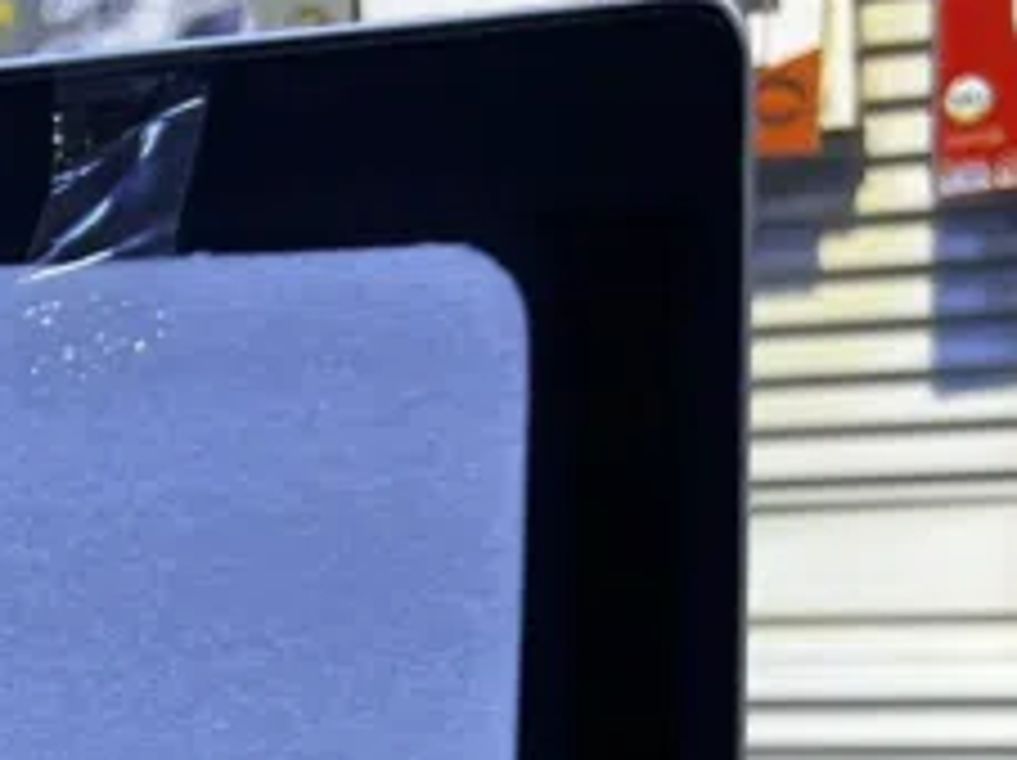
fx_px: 3463
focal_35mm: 118
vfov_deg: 11.6
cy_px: 1399
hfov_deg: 15.5
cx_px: -454
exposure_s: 1/100
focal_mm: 5.7
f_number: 1.5
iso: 40
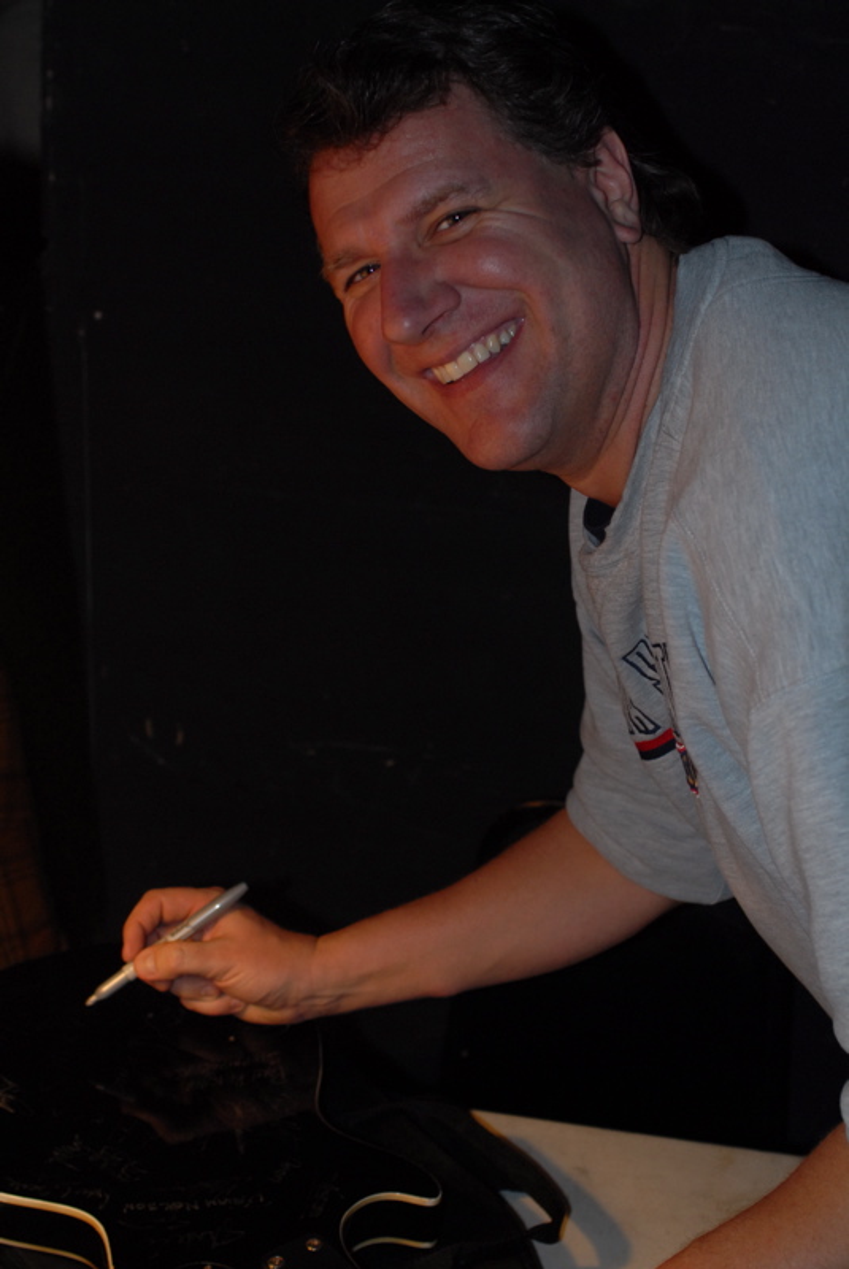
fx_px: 1853
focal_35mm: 52
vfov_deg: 37.8
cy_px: 634
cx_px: 424
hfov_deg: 25.8
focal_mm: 35
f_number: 4
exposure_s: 1/60
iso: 400
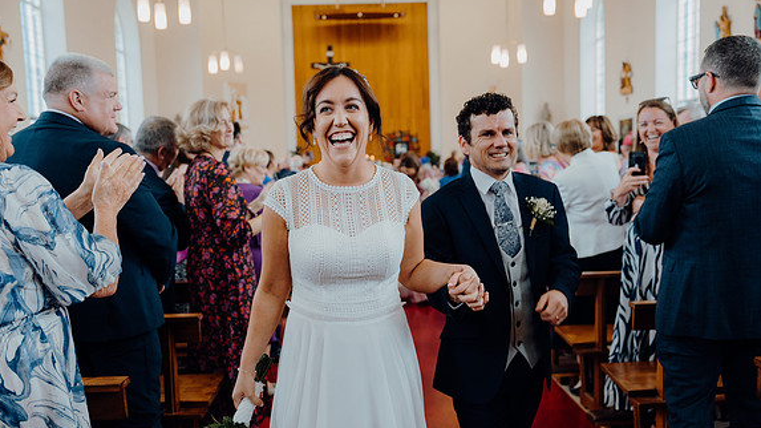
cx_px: 380
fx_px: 706
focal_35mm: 35
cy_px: 241
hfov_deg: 56.6
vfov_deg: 33.7
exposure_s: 1/200
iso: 640
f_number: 2.8
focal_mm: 33
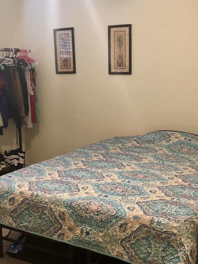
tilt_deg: -7.3
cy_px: 116
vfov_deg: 39.6
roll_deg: +1.8
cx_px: 122
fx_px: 366
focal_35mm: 48
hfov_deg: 30.2
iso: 100
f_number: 1.8
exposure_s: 1/9
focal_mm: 3.99
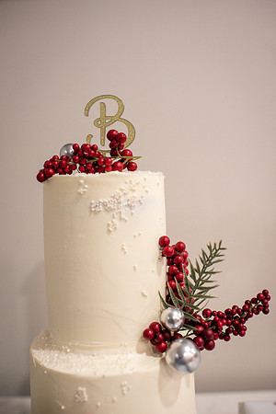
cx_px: 138
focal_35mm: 35
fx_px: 402
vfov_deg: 54.4
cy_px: 207
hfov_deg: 37.9
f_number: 2.5
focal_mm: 35
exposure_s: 1/125
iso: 2000
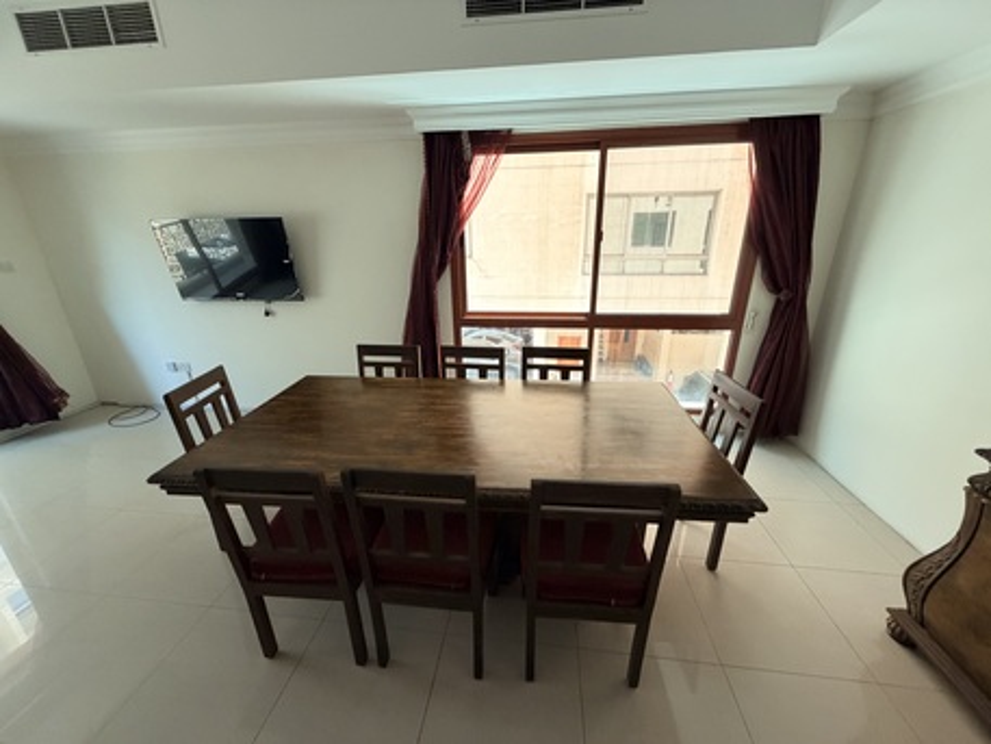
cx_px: 496
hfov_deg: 102.0
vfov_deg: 85.7
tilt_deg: -20.3
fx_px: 401
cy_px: 372
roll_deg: -0.6
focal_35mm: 14
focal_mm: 2.22
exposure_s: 1/117
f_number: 2.2
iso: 320
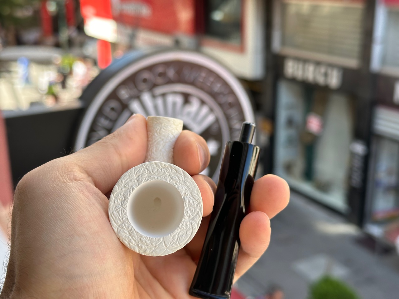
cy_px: 150
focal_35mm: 48
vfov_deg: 30.3
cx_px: 200
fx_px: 553
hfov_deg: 39.7
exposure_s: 1/412
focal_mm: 6.86
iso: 64
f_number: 1.78
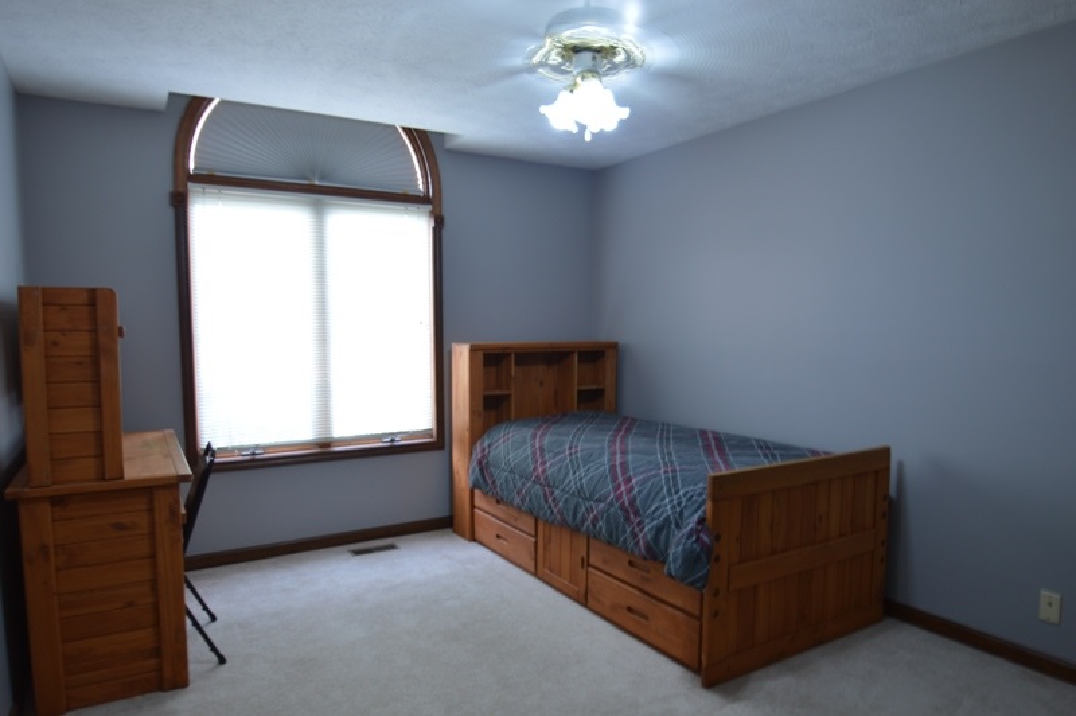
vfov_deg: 59.4
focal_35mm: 21
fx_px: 627
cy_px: 358
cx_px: 538
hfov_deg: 81.3
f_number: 4
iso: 100
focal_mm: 14
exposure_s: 1/3
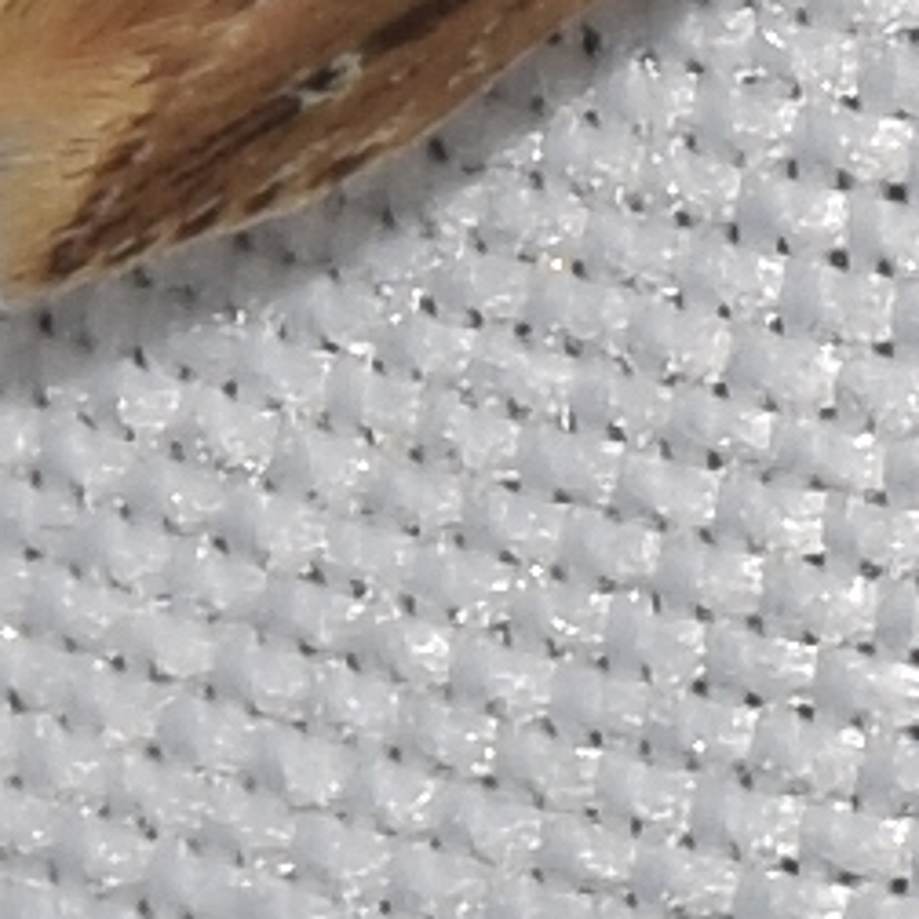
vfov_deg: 2.6
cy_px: -160
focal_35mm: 681
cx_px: 438
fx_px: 20455
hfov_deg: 2.6
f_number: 13
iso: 100
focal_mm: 140
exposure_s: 1/160
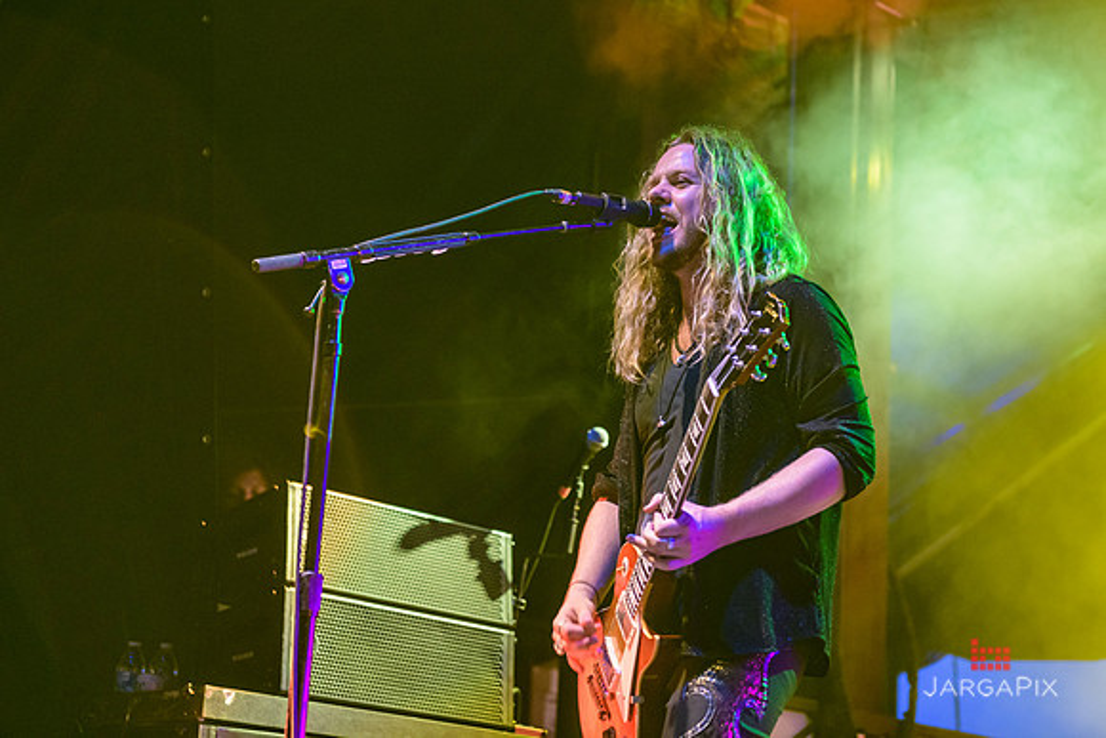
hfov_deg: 27.5
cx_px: 655
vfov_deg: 18.6
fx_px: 2255
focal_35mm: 73
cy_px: 301
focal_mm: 62
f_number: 3.2
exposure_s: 1/200
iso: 3200
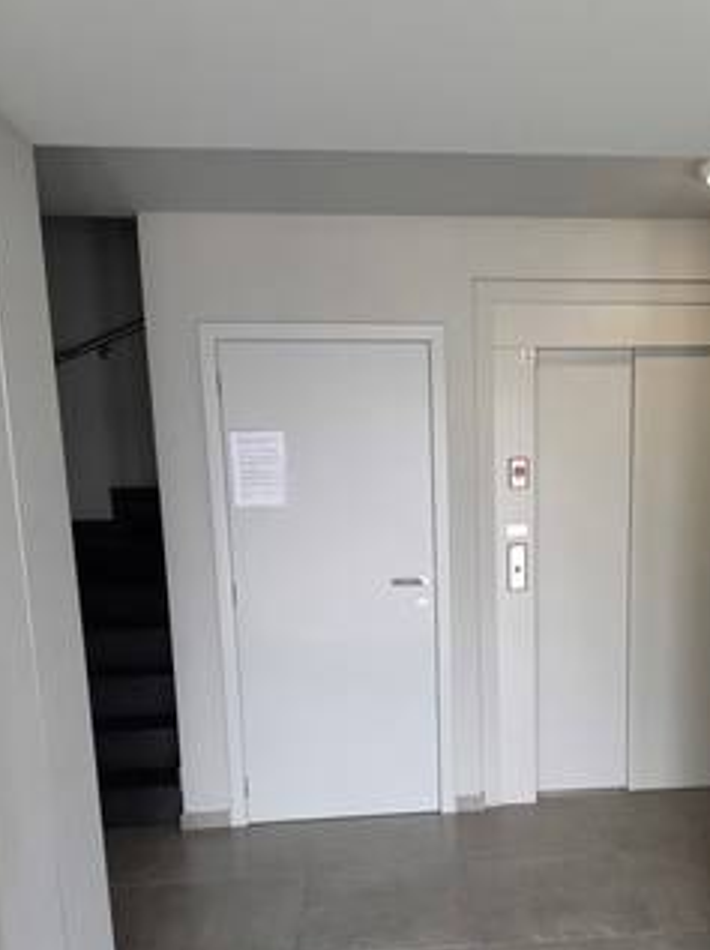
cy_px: 616
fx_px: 849
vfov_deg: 57.4
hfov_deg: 44.8
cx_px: 467
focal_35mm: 31
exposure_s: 1/120
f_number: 1.4
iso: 160
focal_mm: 6.5
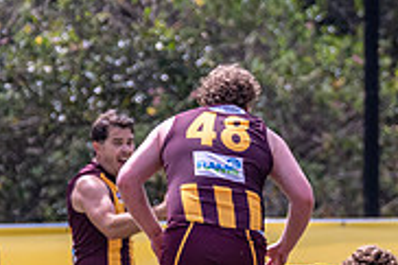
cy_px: 180
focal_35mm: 2086
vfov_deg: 0.7
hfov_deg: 1.0
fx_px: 23041
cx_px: 556
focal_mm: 460
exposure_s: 1/2000
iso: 800
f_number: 6.3
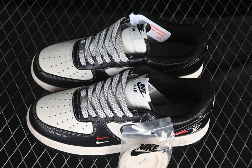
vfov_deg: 18.2
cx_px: 126
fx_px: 525
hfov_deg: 27.0
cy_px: 84
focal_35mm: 75
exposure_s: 1/60
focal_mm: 50
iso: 160
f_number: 6.3
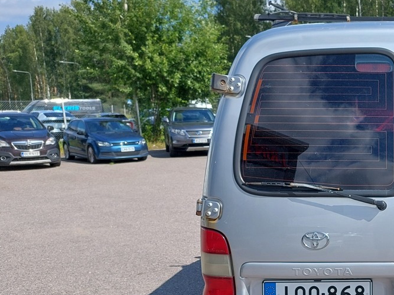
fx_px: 615
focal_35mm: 54
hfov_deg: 32.2
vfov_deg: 26.6
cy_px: 225
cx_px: 411
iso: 40
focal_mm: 5.23
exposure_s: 1/1552
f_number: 1.8
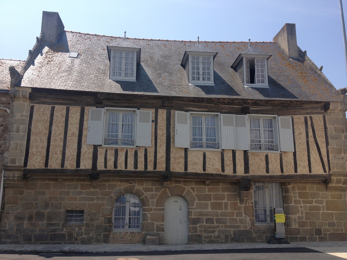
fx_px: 351
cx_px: 174
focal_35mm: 35
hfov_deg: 52.6
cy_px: 130
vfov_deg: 40.7
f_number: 2.4
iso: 50
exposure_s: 1/1577
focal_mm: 4.28
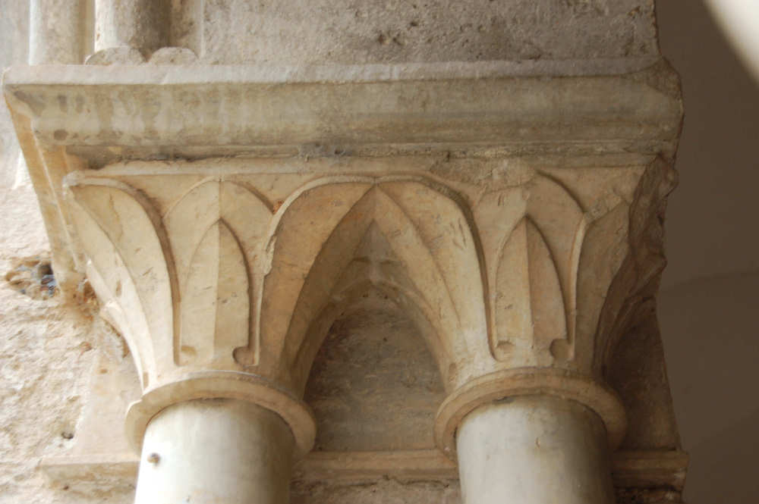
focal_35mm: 60
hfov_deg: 33.4
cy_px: 252
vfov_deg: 22.6
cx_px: 380
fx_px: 1264
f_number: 4.8
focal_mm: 40
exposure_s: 1/80
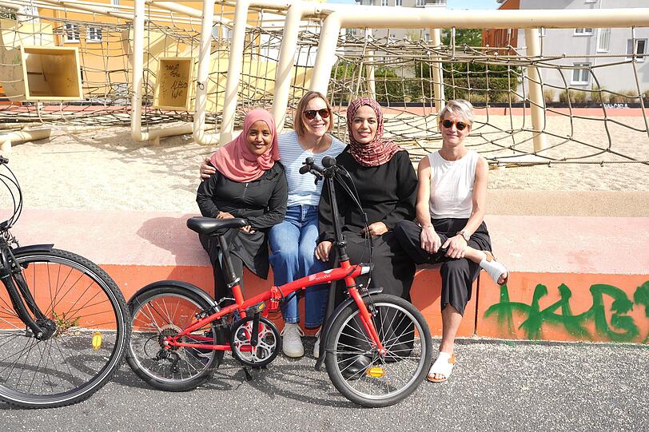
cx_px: 324
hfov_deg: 54.4
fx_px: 631
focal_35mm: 35
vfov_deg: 37.8
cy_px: 216
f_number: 5.6
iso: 50
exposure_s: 1/160
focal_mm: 35
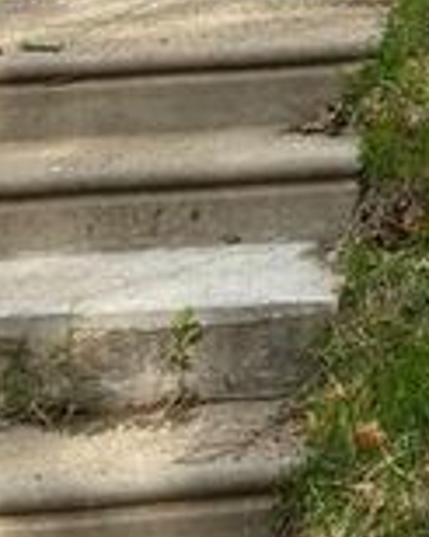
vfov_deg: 15.7
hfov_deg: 12.8
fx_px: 1748
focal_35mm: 110
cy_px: -333
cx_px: 750
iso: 32
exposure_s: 1/2358
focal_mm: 4.25
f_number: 1.8
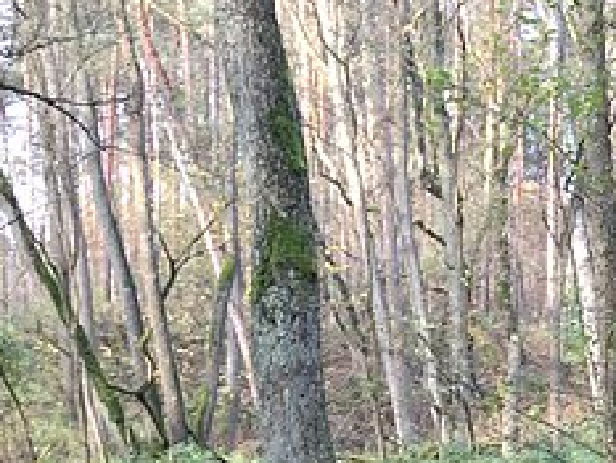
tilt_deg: -8.1
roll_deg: -0.3
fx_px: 1994
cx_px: 1010
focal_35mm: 112
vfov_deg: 12.5
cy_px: 716
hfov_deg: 15.7
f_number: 2.2
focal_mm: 4.15
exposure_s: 1/50
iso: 25
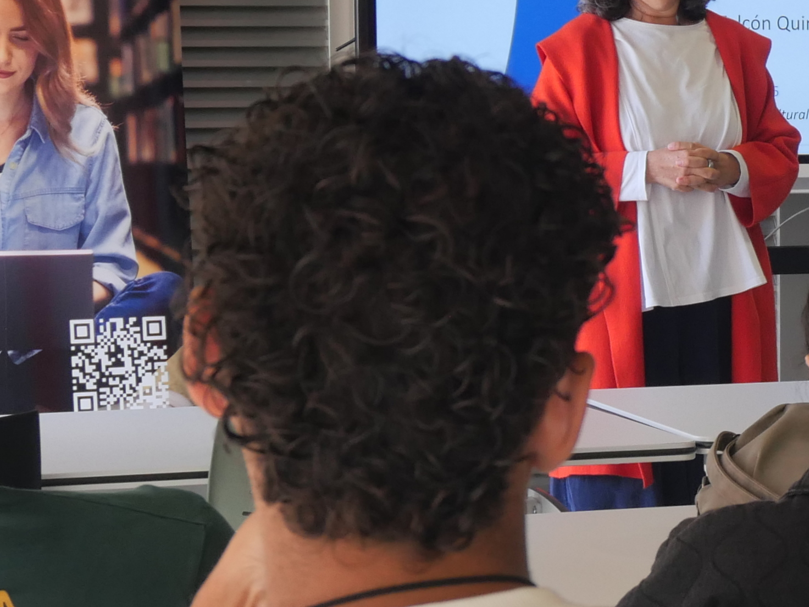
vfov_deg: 9.6
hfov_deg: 12.3
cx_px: 1093
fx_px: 3622
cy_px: 352
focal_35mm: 155
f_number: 4.8
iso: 400
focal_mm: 22
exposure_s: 1/60
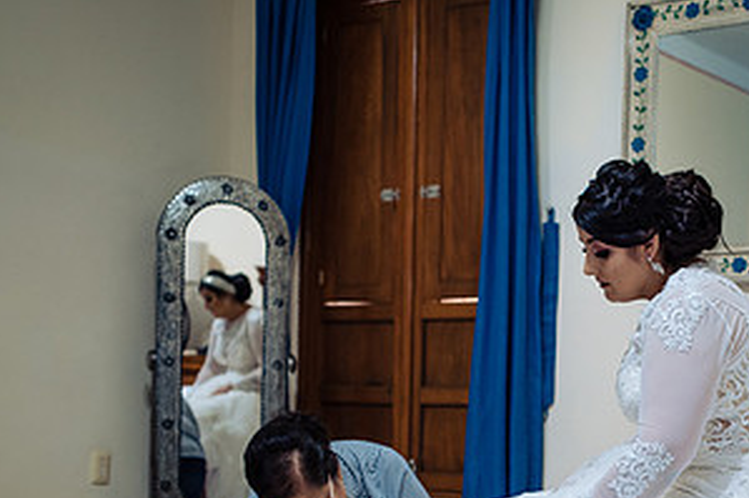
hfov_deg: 29.4
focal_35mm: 68
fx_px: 1414
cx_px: 506
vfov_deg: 19.5
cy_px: 479
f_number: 2.5
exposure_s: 1/100
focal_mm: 35
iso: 1250
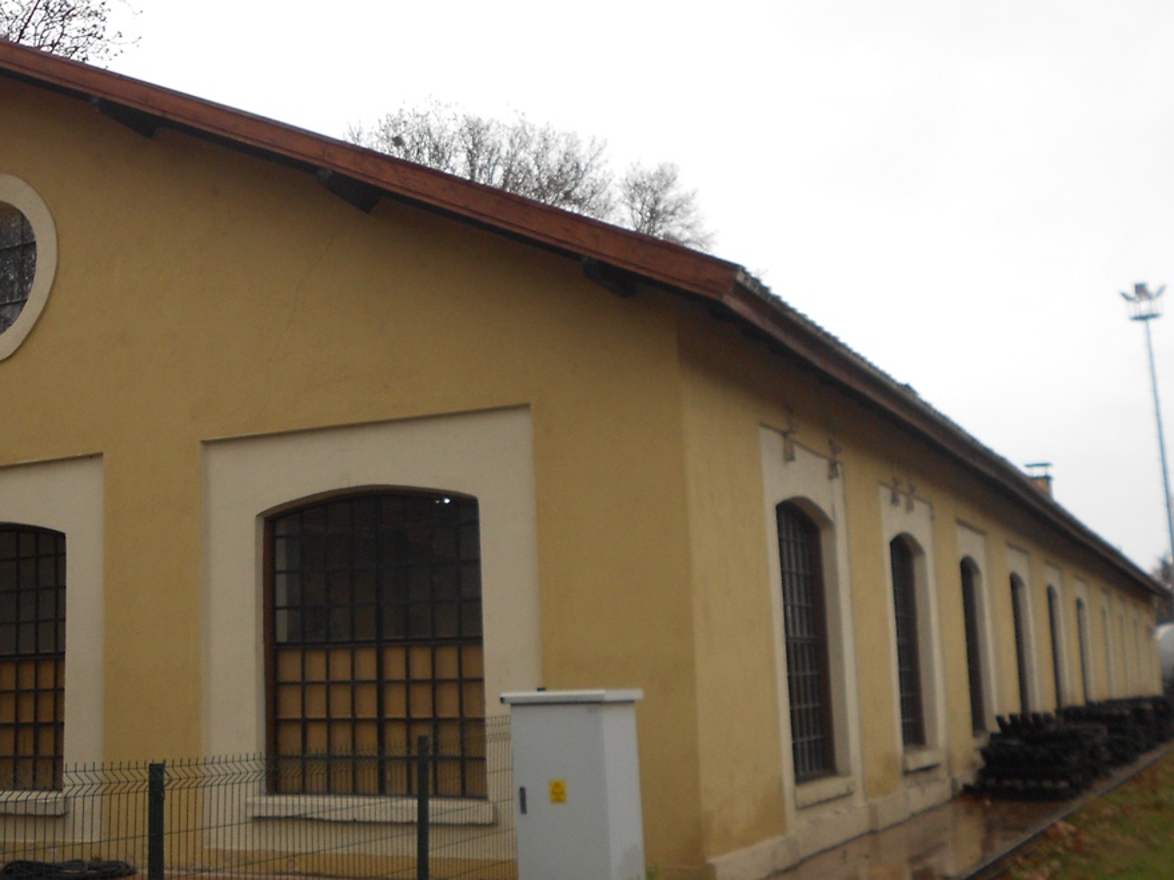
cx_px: 358
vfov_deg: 30.9
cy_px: 410
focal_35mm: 47
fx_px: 1594
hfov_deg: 39.8
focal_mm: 5.3
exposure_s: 1/200
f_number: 3.4
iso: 80
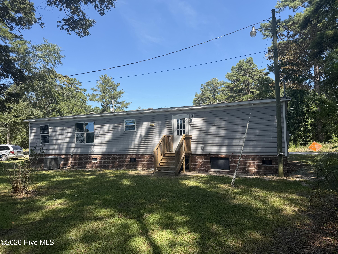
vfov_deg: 56.8
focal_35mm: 24
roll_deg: +1.3
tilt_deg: +4.4
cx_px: 169
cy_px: 127
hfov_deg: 71.6
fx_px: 234
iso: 80
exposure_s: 1/2000
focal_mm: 6.76
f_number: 1.78
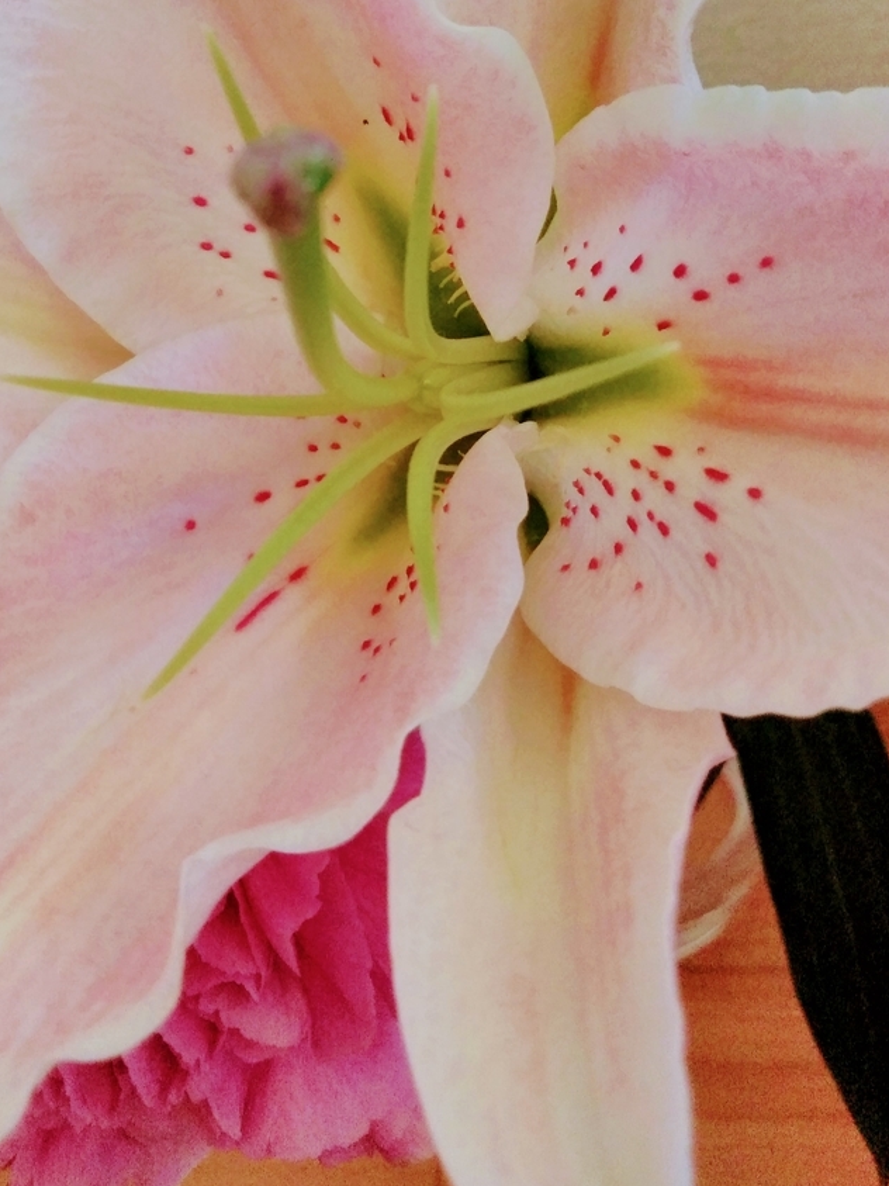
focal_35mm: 37
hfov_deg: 38.5
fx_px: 1267
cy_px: 369
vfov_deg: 49.0
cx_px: 366
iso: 360
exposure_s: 1/20
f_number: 2.2
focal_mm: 3.46
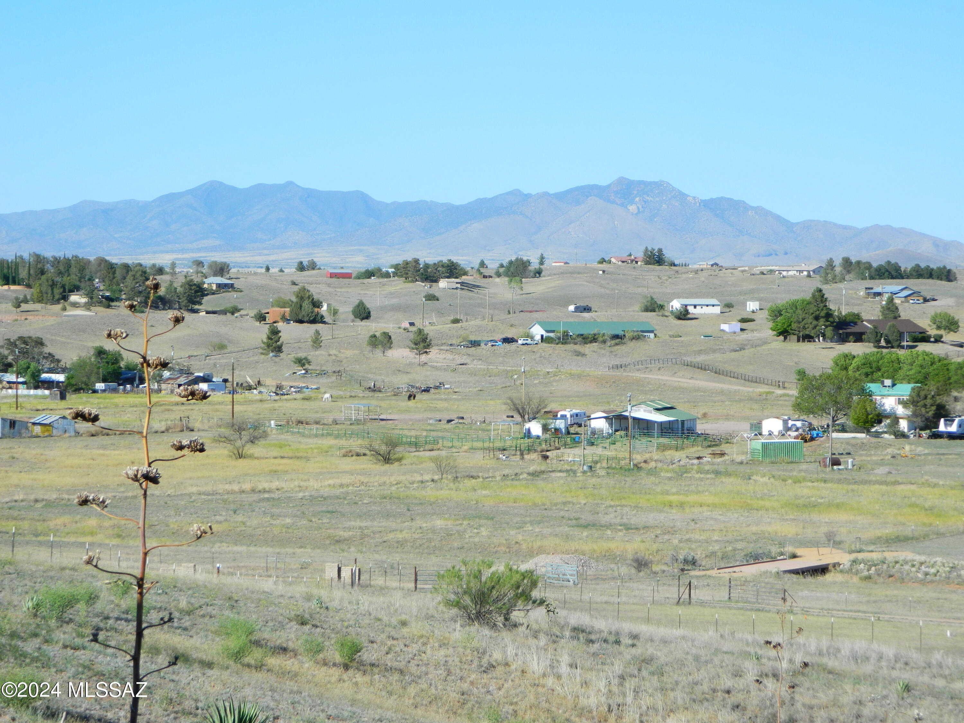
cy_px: 362
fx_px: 2868
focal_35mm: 103
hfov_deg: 19.1
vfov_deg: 14.4
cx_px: 482
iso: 80
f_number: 4.5
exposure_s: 1/640
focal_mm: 18.6
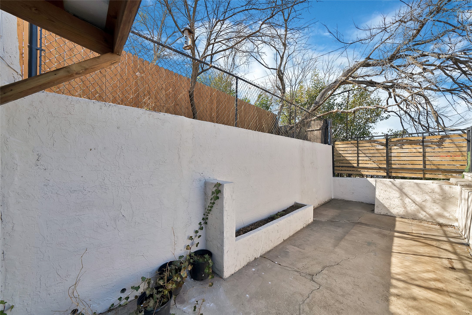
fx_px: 157
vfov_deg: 90.1
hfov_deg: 112.6
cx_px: 236
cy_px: 158
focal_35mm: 12
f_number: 9
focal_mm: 12
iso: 640
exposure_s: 1/160
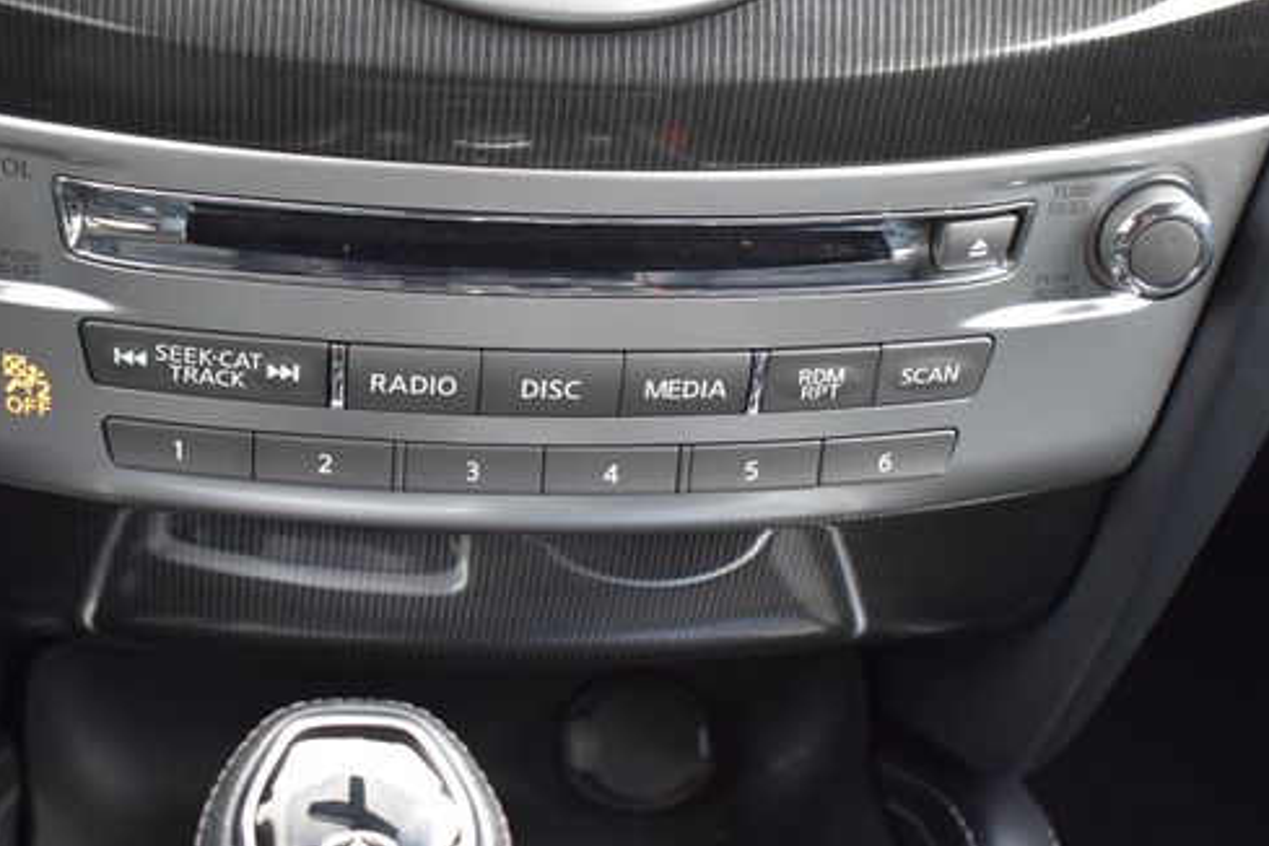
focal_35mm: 69
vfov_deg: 19.8
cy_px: 527
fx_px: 2420
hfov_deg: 29.3
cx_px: 529
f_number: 6.3
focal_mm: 35
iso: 500
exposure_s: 1/15
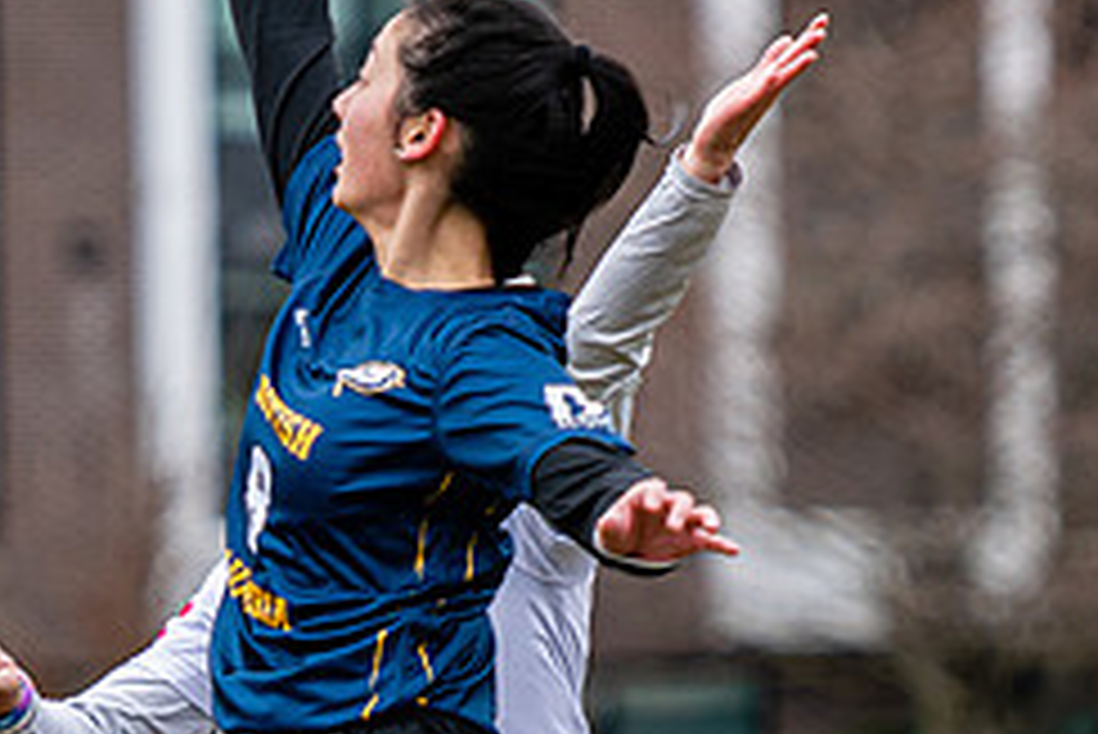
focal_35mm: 661
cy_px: 718
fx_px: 20172
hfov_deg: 3.1
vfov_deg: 2.1
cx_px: 508
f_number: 3.2
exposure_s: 1/1000
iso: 250
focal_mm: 140
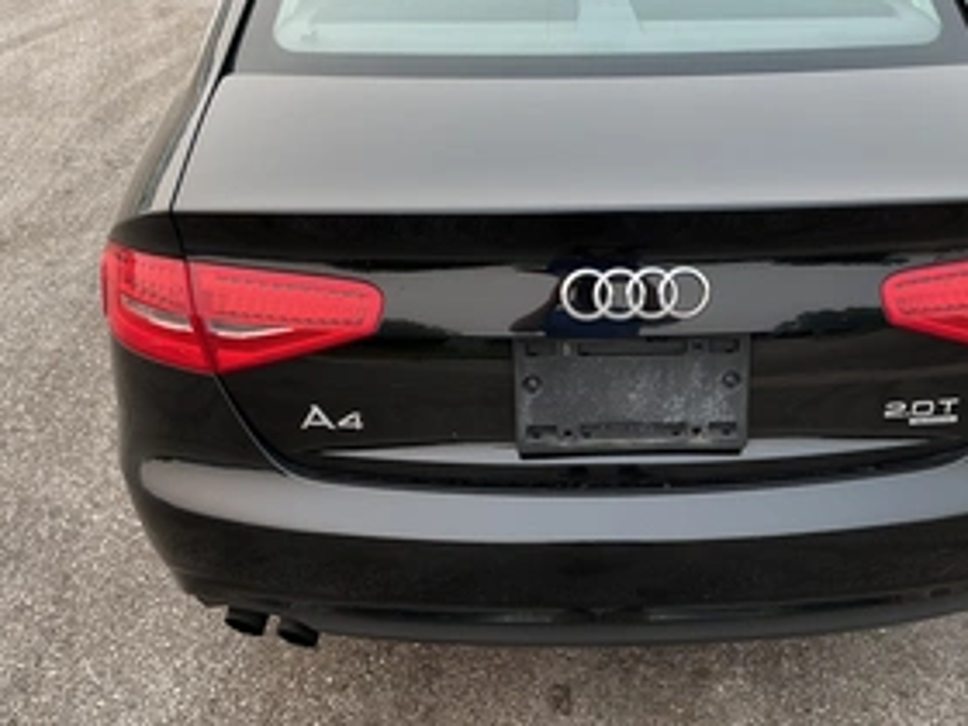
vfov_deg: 35.9
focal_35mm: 40
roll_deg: +0.9
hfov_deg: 46.5
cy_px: 387
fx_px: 1119
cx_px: 584
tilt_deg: -28.4
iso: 16
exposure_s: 1/136
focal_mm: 3
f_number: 1.8
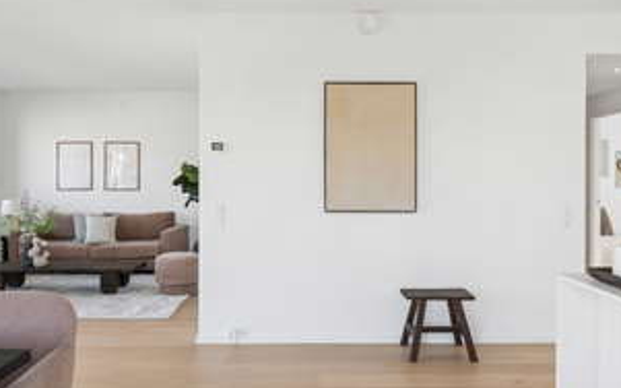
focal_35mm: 28
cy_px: 192
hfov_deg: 66.7
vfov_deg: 44.9
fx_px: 469
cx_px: 355
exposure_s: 1/30
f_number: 8
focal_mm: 13
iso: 200
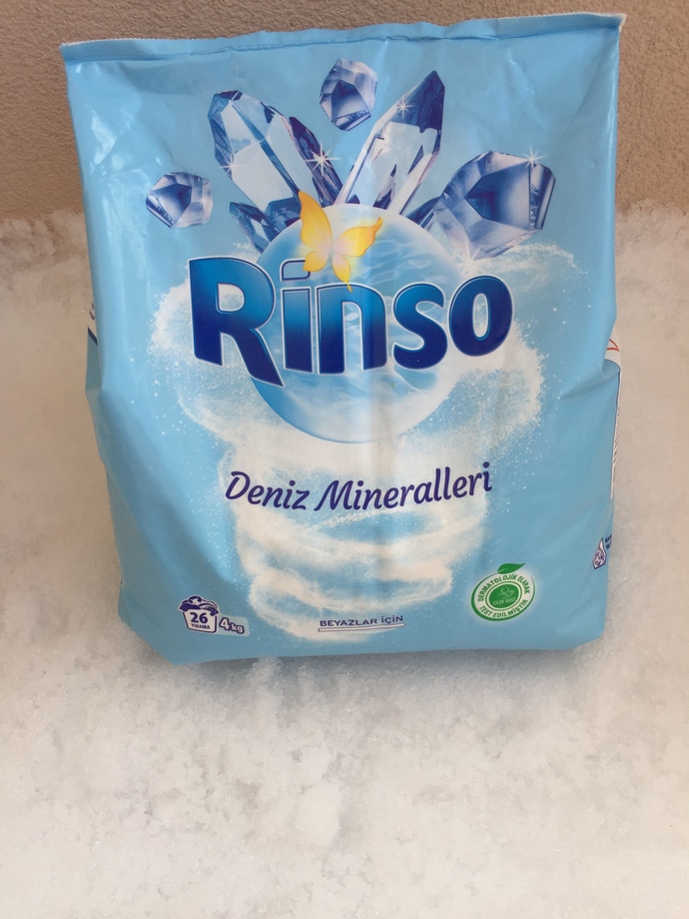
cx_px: 344
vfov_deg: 61.7
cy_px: 460
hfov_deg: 48.2
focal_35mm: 29
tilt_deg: -53.8
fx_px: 770
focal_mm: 4.15
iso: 32
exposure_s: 1/329
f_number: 2.2
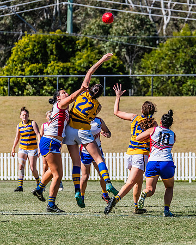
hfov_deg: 3.0
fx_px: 3727
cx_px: 120
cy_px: 126
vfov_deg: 3.8
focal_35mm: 514
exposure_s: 1/1600
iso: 800
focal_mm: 330
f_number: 11
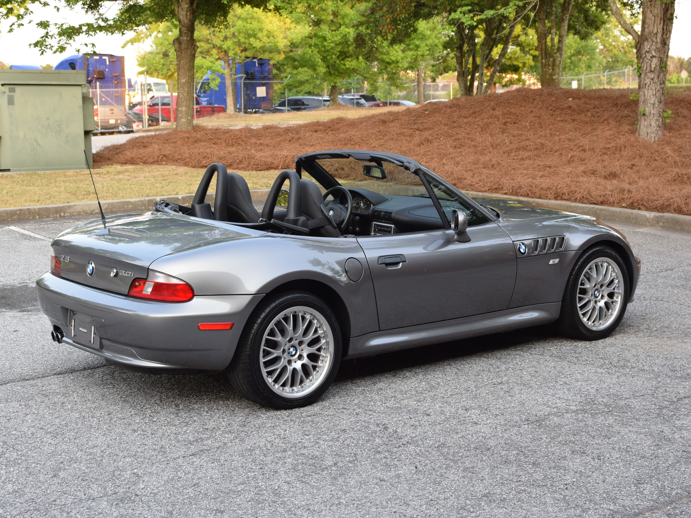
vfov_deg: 25.4
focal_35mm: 58
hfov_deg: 33.5
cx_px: 333
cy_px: 260
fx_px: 1149
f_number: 5
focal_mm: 35
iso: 400
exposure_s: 1/100
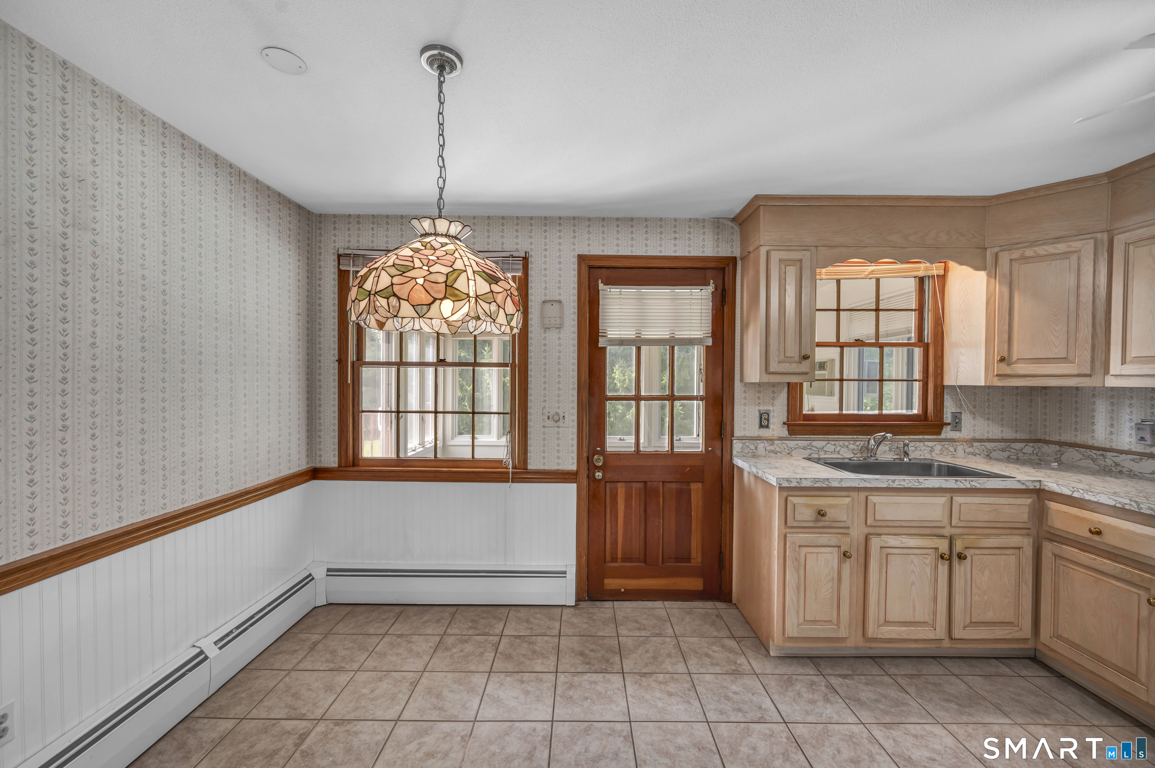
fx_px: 449
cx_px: 578
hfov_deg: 104.3
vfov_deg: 81.1
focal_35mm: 14
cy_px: 384
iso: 320
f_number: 7.1
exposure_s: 1/25
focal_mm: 14
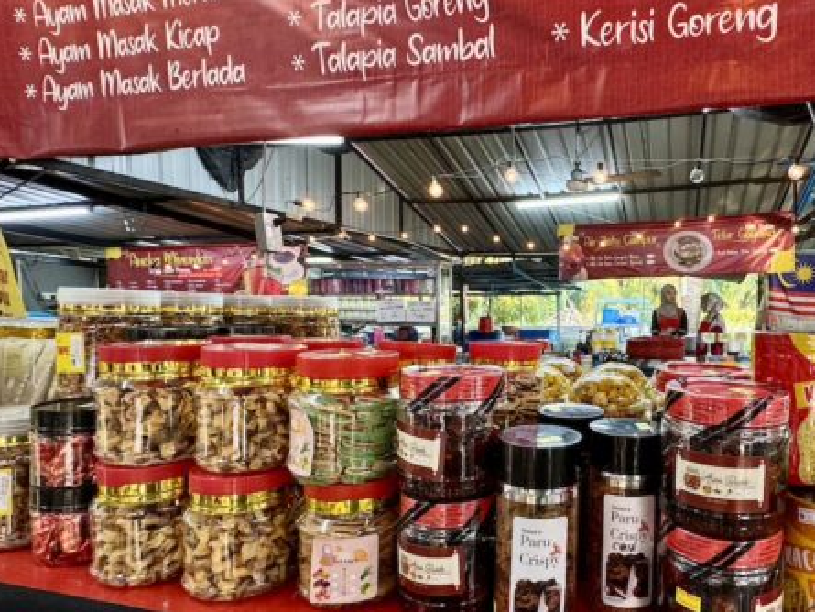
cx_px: 570
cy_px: 331
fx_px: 518
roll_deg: -0.1
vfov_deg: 61.0
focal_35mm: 22
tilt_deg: -3.2
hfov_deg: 73.1
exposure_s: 1/50
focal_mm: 2.22
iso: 160
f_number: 2.2
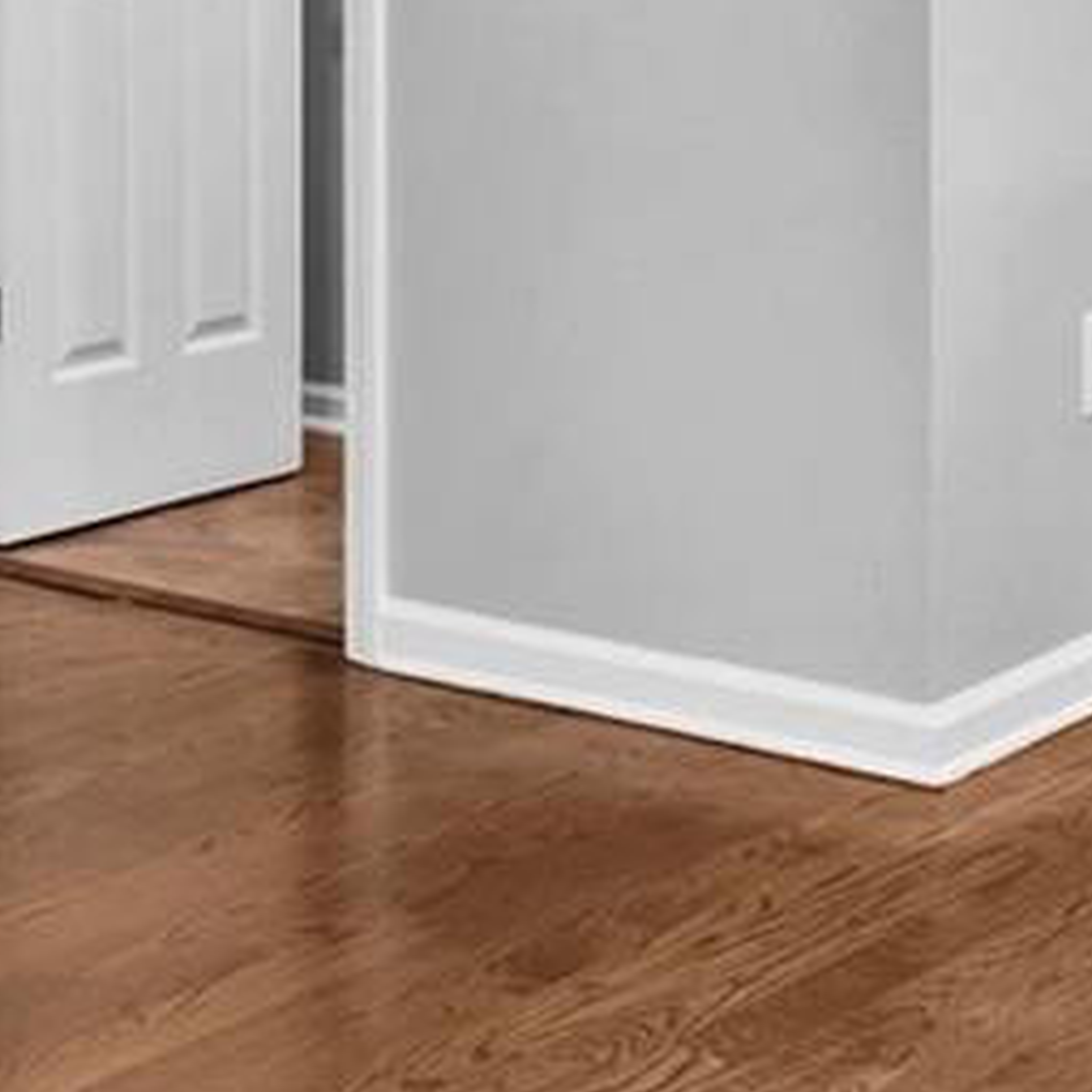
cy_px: -353
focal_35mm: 109
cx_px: -313
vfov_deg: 15.2
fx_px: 3890
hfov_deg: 15.3
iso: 100
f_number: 8
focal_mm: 16
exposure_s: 1.3
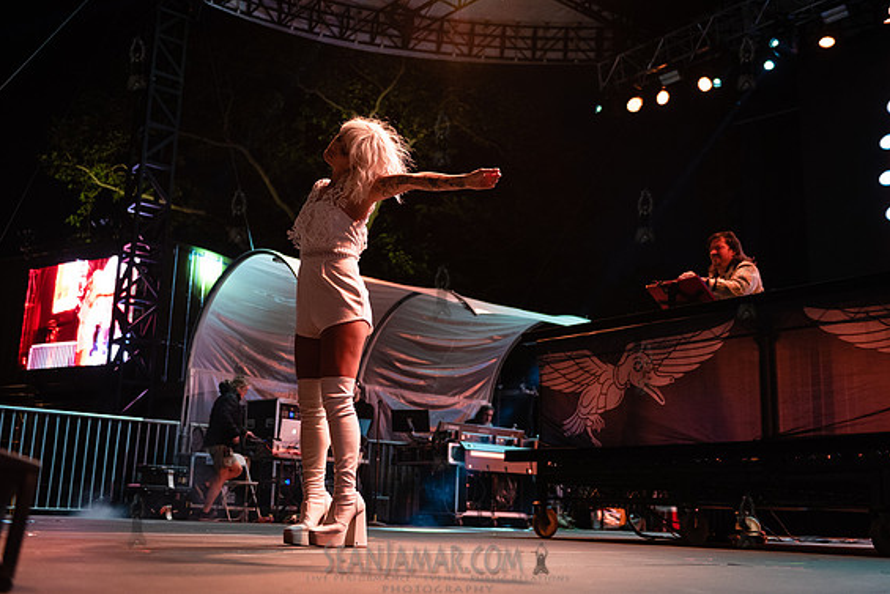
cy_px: 291
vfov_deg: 34.2
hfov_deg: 49.5
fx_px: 964
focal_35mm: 39
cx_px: 441
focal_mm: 38
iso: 2000
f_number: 3.2
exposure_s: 1/400
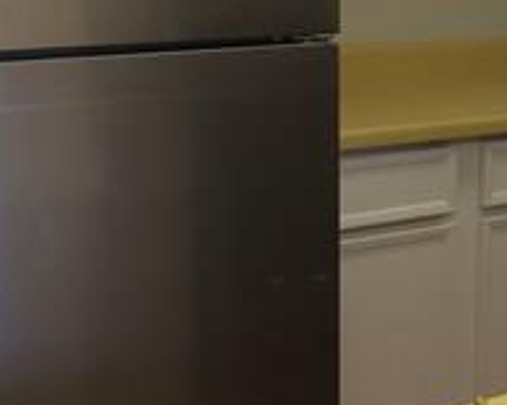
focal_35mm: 93
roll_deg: -1.8
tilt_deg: -3.0
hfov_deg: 19.5
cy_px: 42
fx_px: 1395
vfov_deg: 16.3
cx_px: 595
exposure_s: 1/30
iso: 40
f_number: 2.2
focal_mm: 4.15
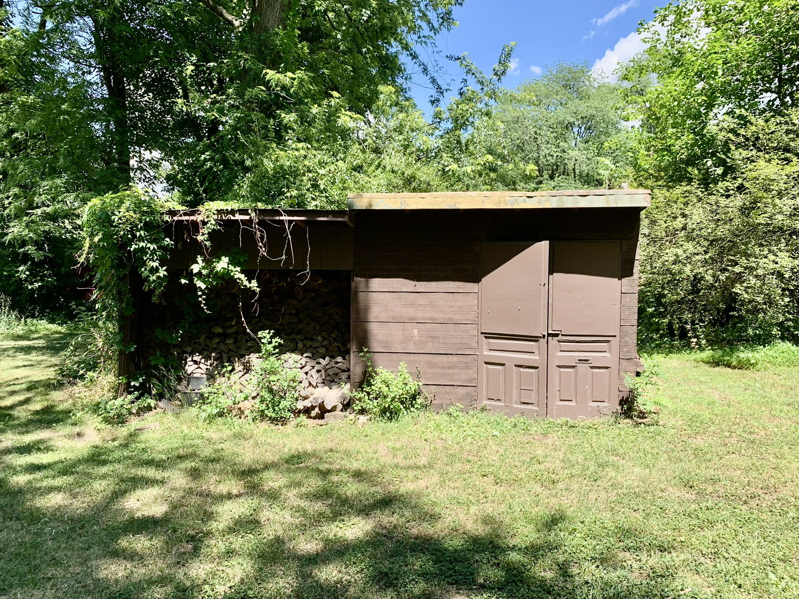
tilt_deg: -2.6
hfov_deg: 67.3
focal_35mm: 26
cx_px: 400
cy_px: 300
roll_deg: -0.2
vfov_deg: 53.1
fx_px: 600
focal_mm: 4.25
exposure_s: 1/623
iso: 25
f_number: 1.8
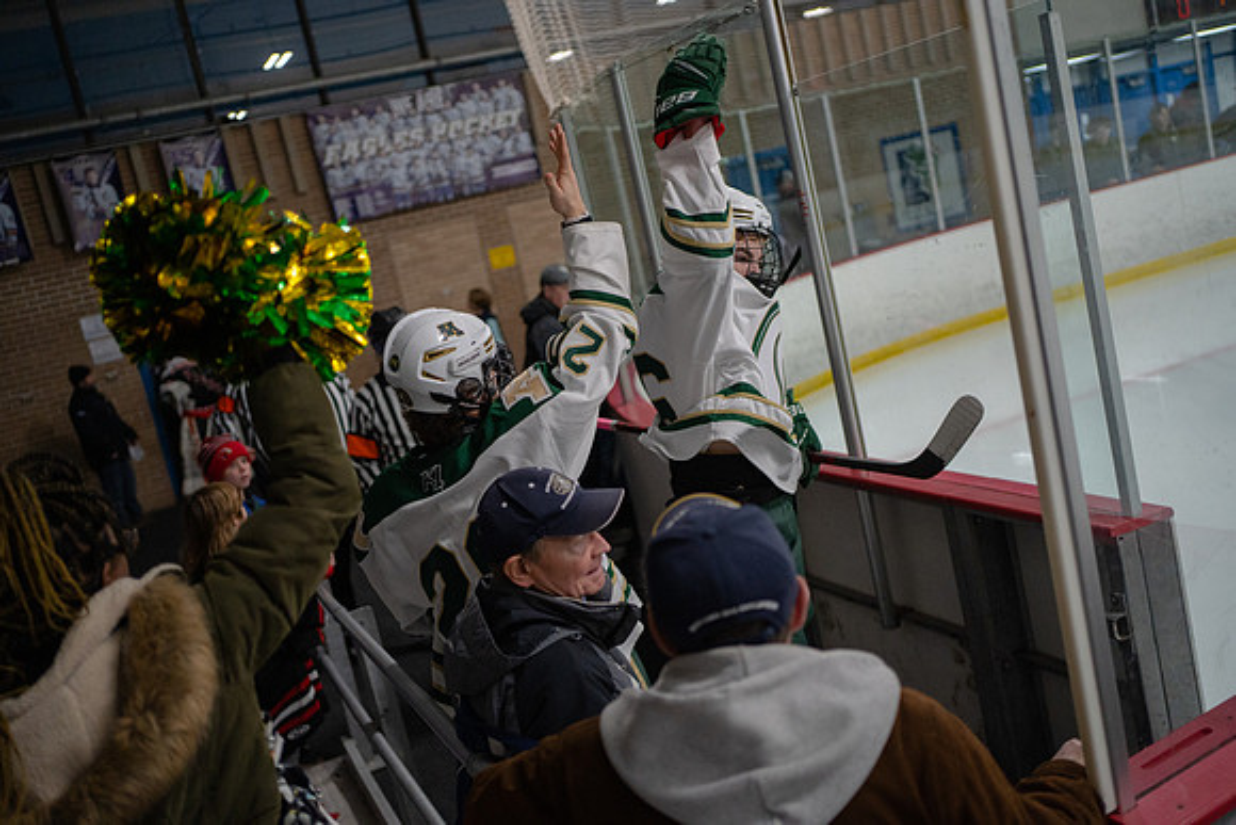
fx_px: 1202
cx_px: 618
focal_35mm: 35
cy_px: 412
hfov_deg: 54.4
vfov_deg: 37.9
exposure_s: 1/1600
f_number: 1.8
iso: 3200
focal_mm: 35
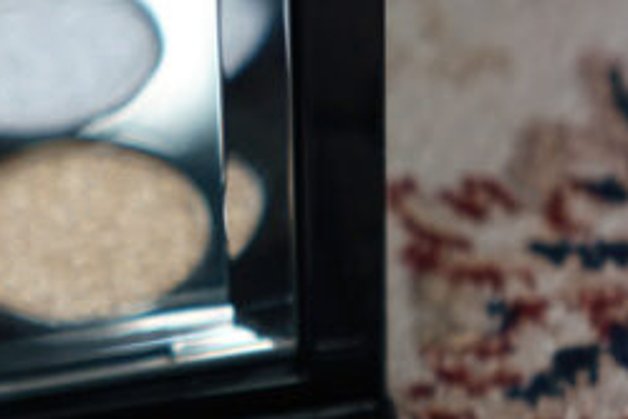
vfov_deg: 4.6
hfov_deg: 6.9
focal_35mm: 298
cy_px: 178
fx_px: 5198
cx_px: 18
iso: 500
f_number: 2.8
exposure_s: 1/125
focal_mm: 49.44
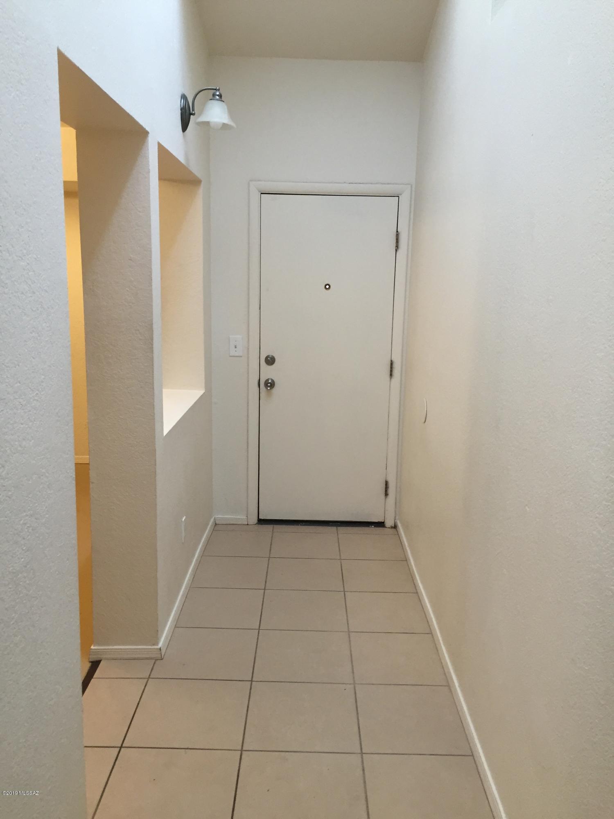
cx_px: 307
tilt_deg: -10.4
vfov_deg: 61.7
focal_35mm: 29
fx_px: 686
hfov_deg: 48.2
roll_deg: -0.2
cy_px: 410
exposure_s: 1/30
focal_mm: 4.15
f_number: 2.2
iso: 40
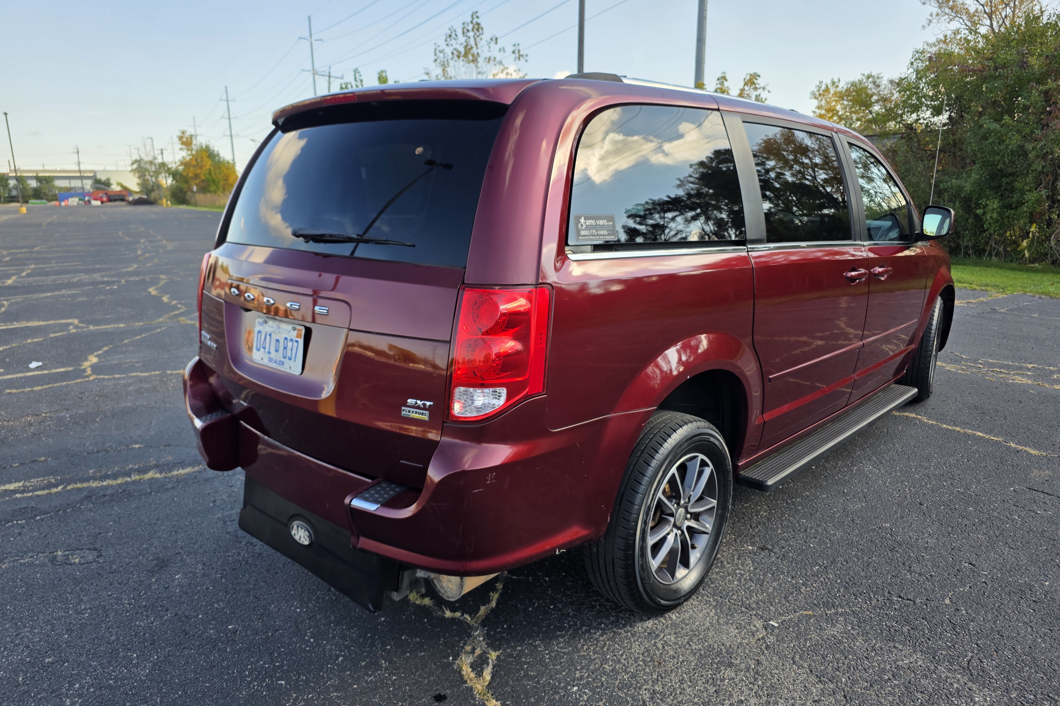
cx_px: 530
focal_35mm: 24
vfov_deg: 53.1
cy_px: 364
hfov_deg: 73.7
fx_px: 707
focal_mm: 6.3
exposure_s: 1/1946
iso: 80
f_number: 1.7
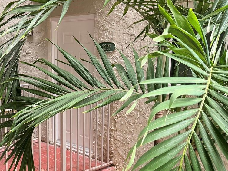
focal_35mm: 51
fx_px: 336
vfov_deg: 28.4
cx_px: 40
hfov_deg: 36.0
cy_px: 112
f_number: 1.78
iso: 200
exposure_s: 1/121
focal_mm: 6.76
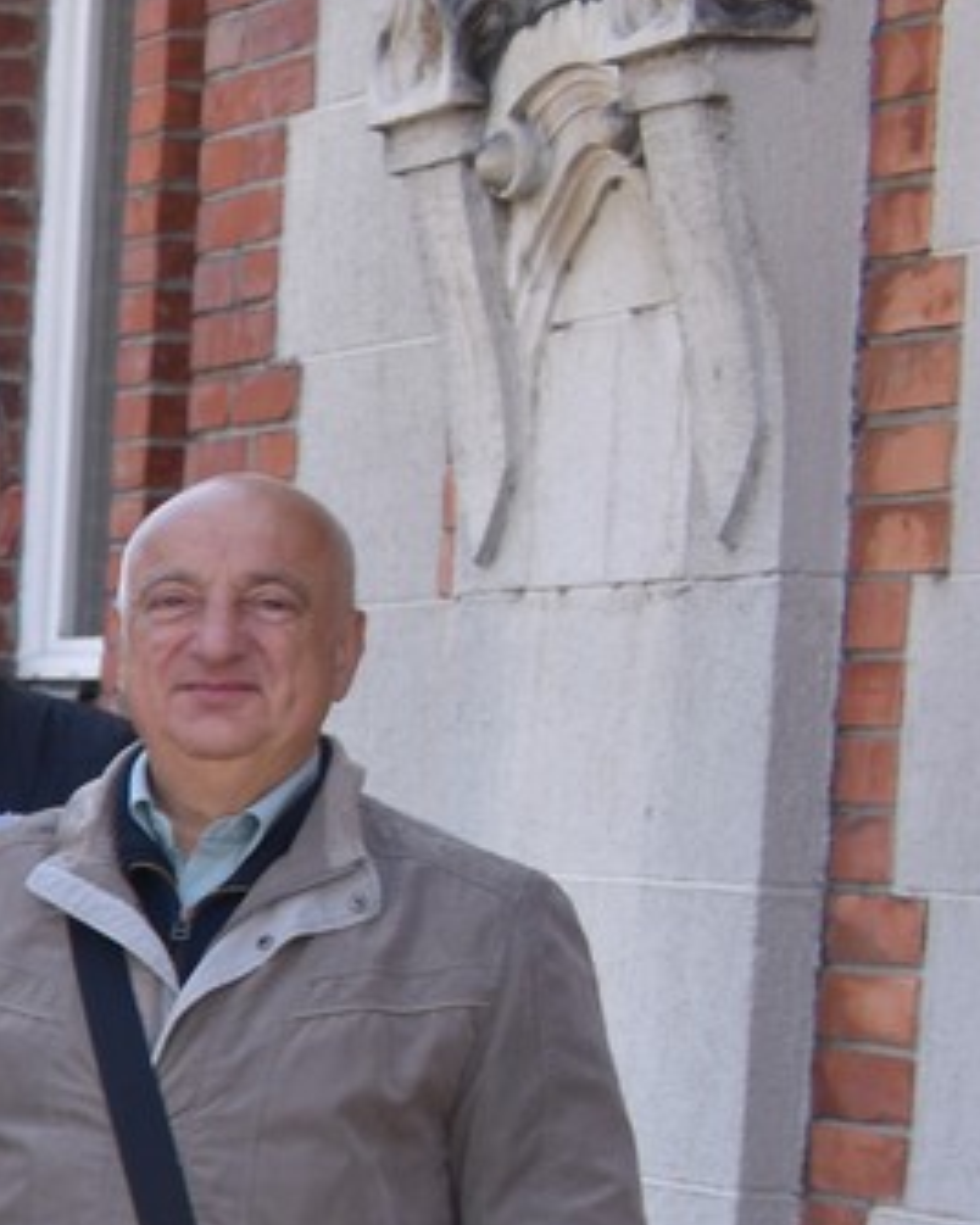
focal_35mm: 148
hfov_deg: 8.7
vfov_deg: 12.7
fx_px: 5366
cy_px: 1479
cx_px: -1938
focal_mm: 22
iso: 100
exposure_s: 1/160
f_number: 5.6
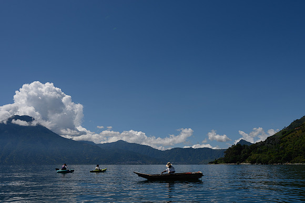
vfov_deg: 42.7
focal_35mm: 31
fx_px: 260
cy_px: 109
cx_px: 164
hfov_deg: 60.7
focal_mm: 26.5
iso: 64
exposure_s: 1/400
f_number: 10
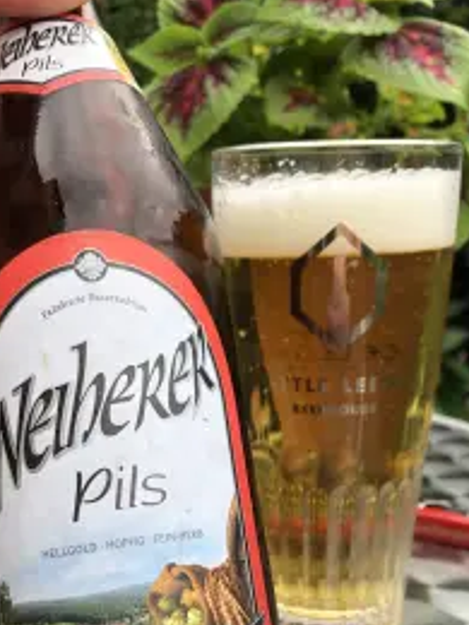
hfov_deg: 33.5
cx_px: 188
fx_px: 777
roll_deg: +3.5
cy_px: 469
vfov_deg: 42.5
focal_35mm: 43
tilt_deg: -17.2
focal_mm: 3.99
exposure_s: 1/142
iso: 20
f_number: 1.8
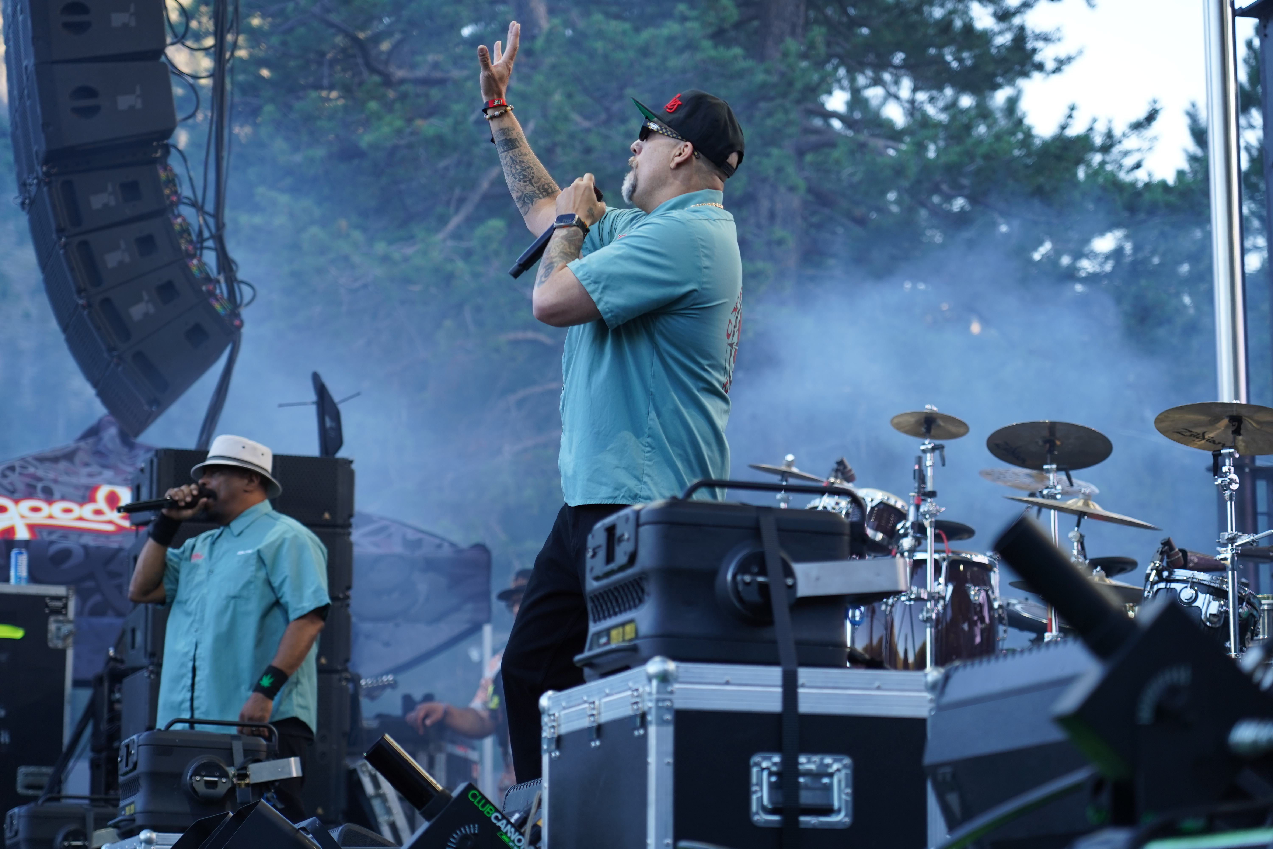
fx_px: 3713
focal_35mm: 105
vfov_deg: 13.0
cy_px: 424
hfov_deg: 19.5
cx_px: 636
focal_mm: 105
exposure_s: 1/160
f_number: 4
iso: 320
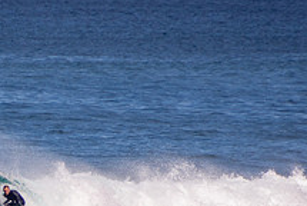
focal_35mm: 1690
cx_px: -20
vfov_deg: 0.8
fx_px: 14431
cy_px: 241
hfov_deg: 1.2
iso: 220
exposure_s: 1/1250
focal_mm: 400
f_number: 5.6
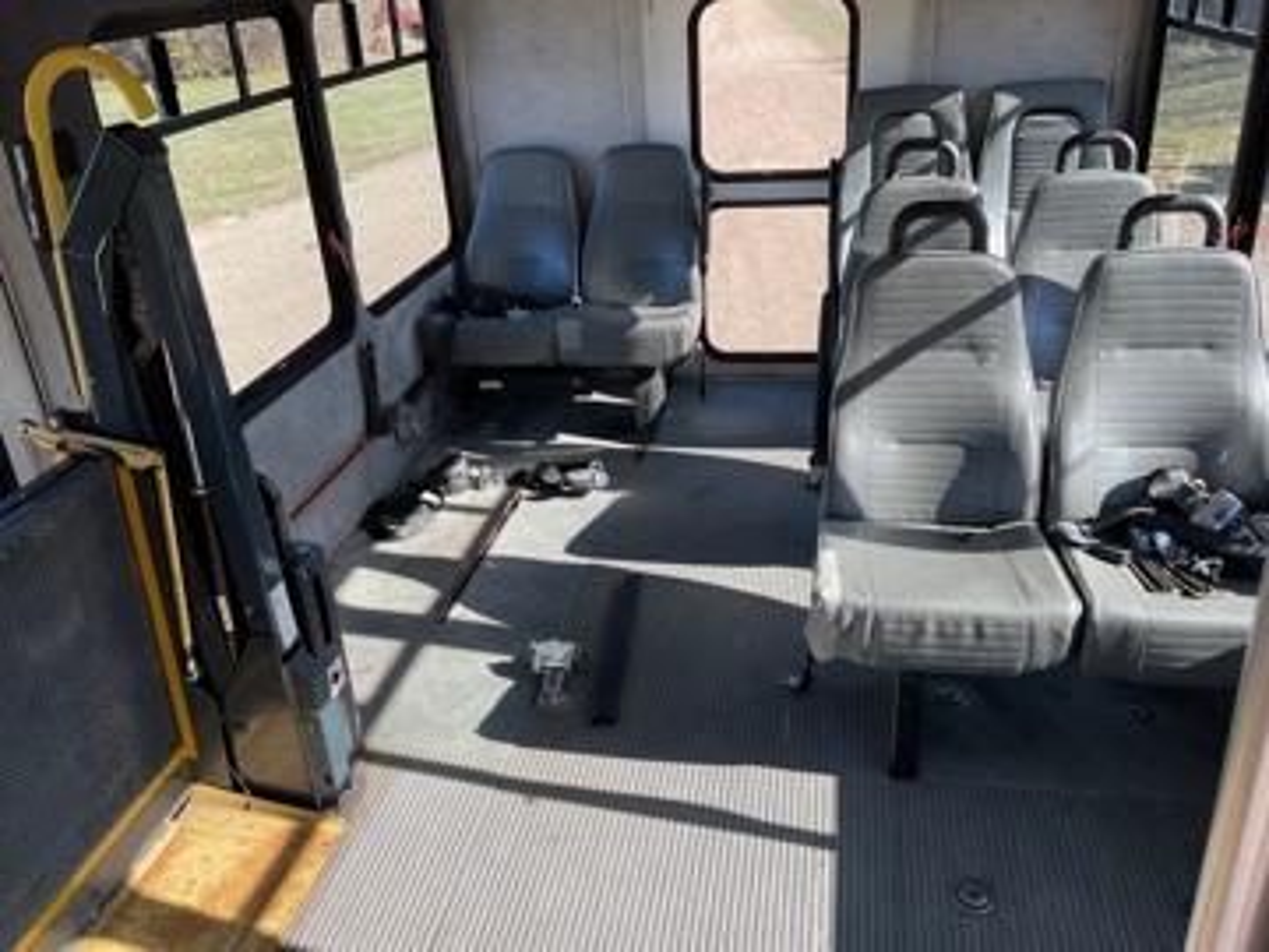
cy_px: 476
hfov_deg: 61.7
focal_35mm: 29
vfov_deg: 48.2
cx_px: 634
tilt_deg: -27.0
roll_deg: +3.3
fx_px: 1063
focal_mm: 3
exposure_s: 1/120
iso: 25
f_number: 1.8
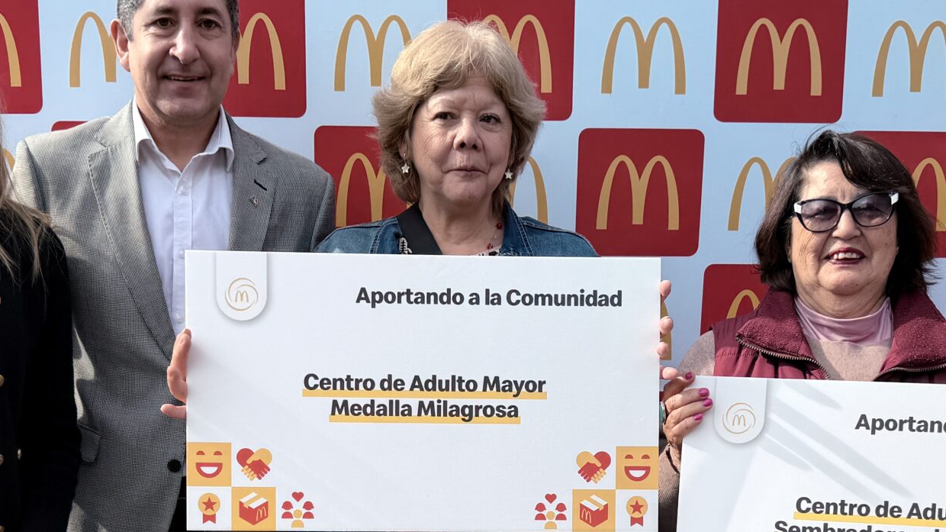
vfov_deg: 21.3
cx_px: 455
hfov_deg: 38.5
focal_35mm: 54
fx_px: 1354
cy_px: 562
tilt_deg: -6.4
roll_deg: -1.7
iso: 80
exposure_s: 1/1522
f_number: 1.78
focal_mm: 6.76
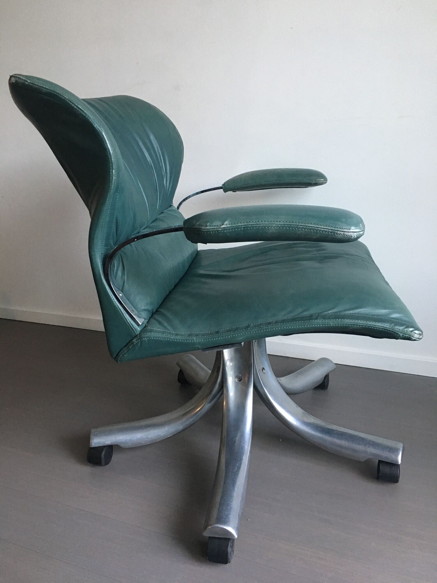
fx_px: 488
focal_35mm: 29
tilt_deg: -19.9
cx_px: 218
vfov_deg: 61.7
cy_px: 292
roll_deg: +3.0
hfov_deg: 48.2
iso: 200
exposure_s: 1/33
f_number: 2.2
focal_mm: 4.15
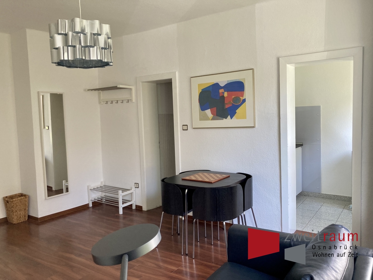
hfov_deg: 63.4
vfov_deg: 49.7
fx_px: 302
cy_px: 140
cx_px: 186
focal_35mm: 28
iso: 64
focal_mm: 4
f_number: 1.8
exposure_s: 1/121
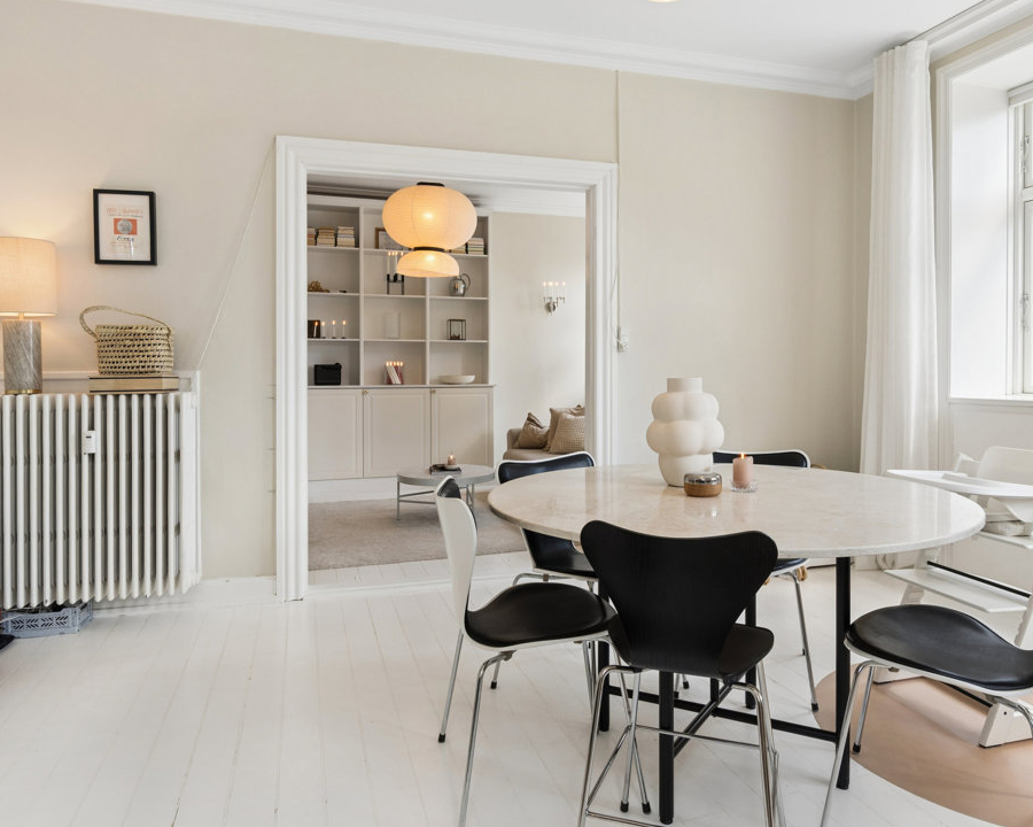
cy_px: 411
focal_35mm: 23
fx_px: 690
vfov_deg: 61.8
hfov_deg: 73.4
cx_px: 569
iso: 200
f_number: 8
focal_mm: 13
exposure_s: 1/50
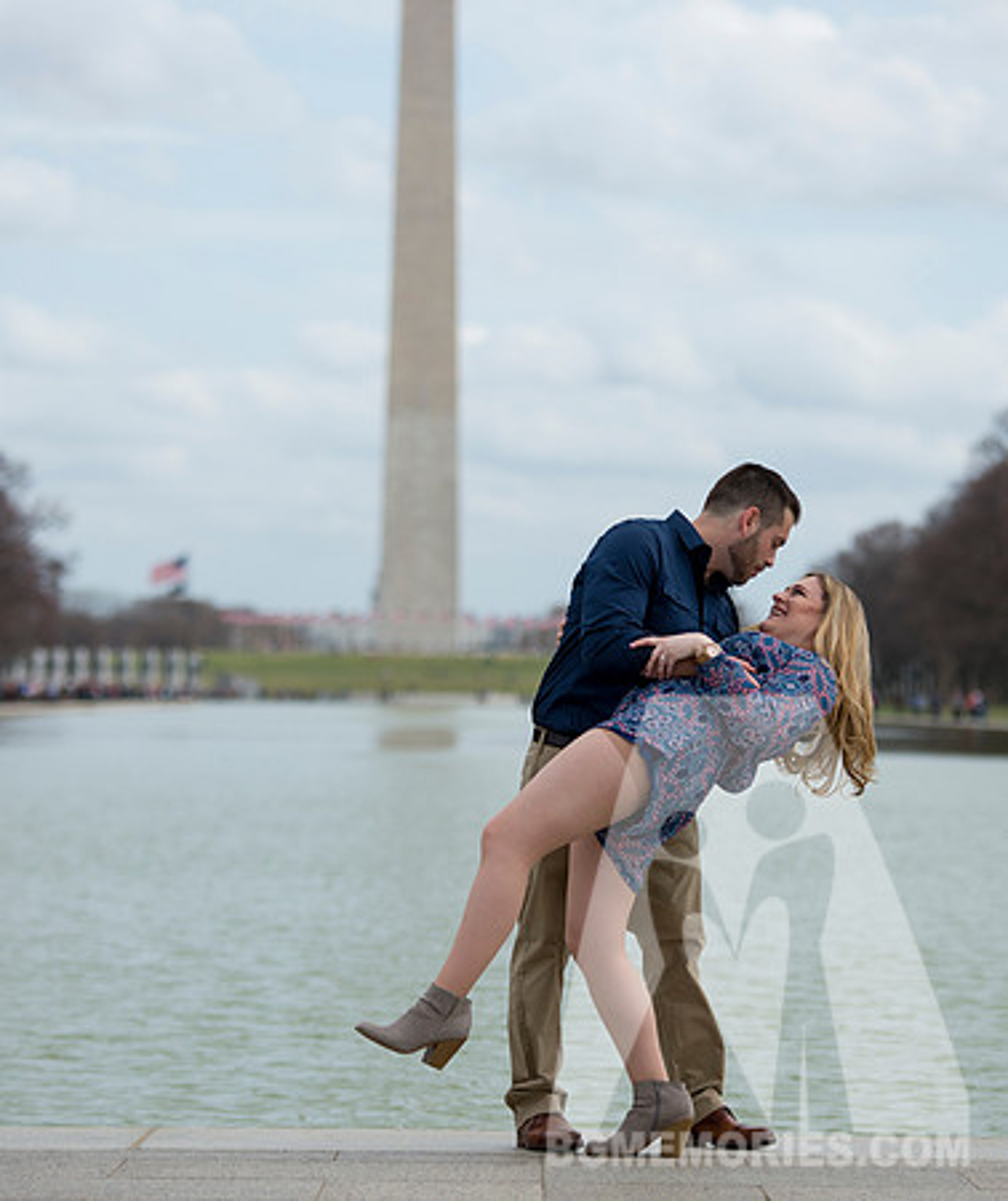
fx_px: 5750
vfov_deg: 11.9
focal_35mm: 159
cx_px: 567
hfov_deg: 10.0
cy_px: 604
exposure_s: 1/1250
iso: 160
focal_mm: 112
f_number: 3.5
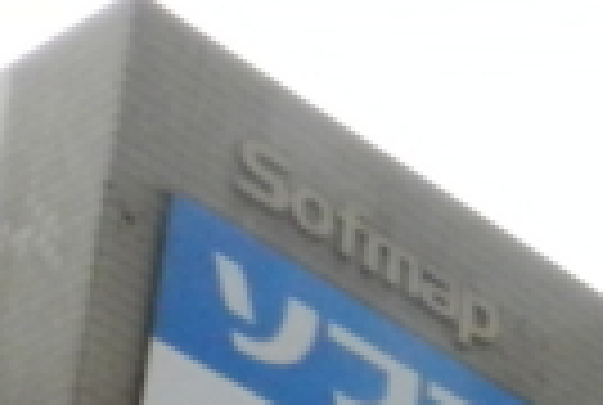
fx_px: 3324
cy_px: 1197
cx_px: 1503
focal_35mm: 198
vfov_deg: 6.4
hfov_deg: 9.2
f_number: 5.6
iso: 800
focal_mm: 5.6
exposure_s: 1/1000
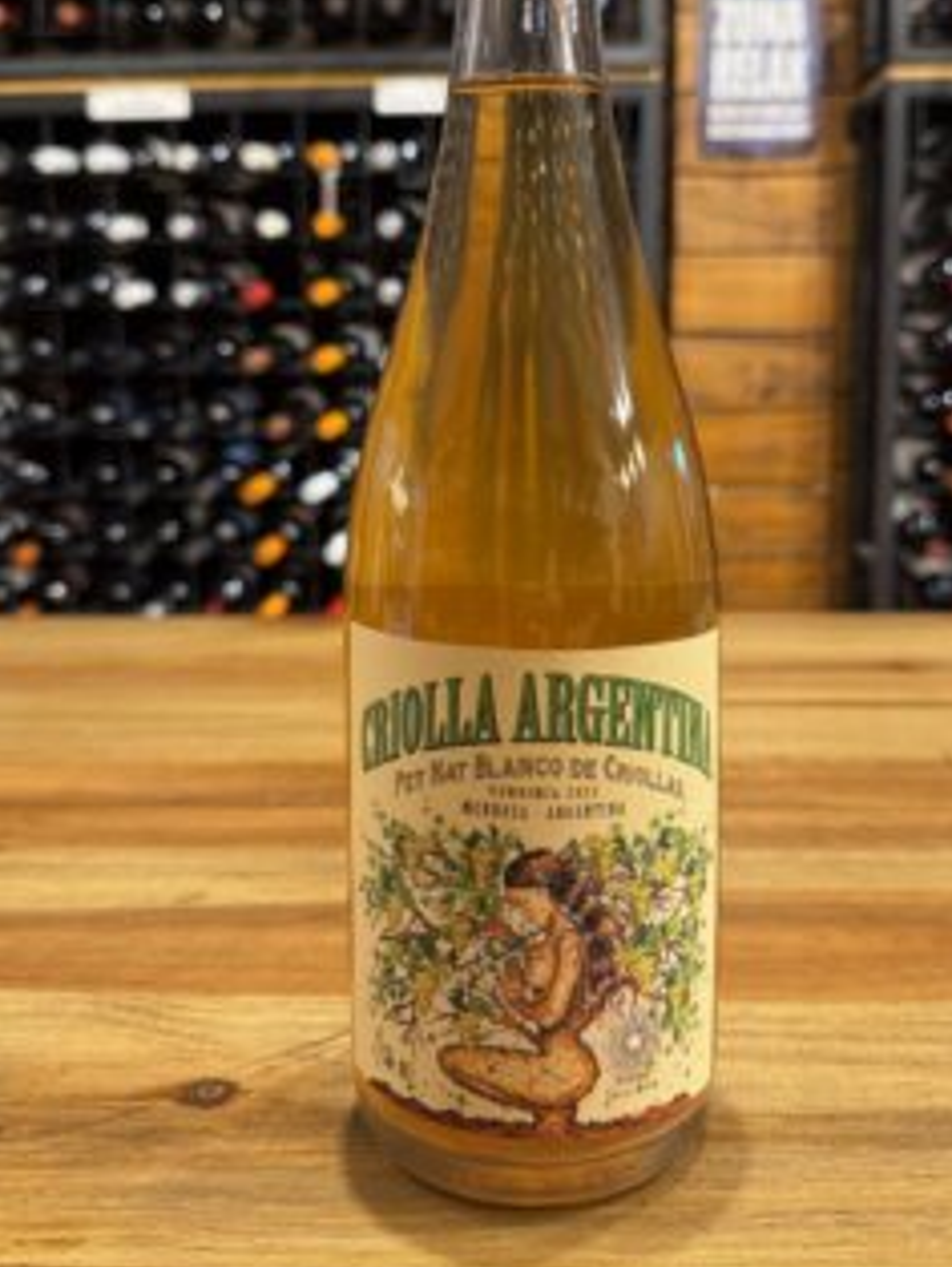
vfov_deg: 55.0
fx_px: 1208
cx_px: 520
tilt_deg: -7.3
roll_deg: +0.6
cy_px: 516
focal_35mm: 33
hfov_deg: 43.0
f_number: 1.78
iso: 250
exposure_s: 1/50
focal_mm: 6.76
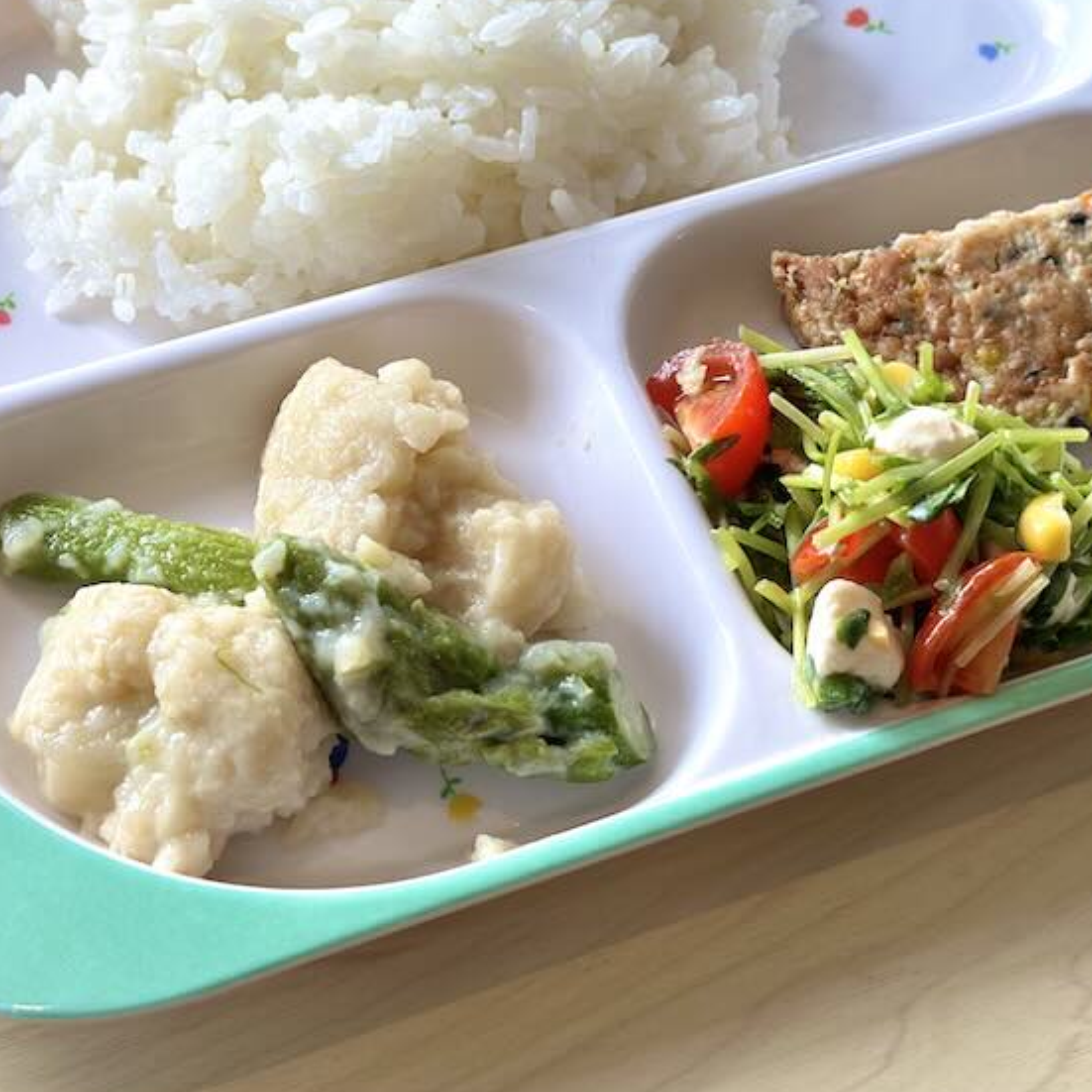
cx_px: 591
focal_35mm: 77
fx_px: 2748
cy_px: 367
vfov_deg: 22.4
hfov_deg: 22.5
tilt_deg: -53.3
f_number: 1.78
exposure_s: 1/120
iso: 100
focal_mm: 6.86
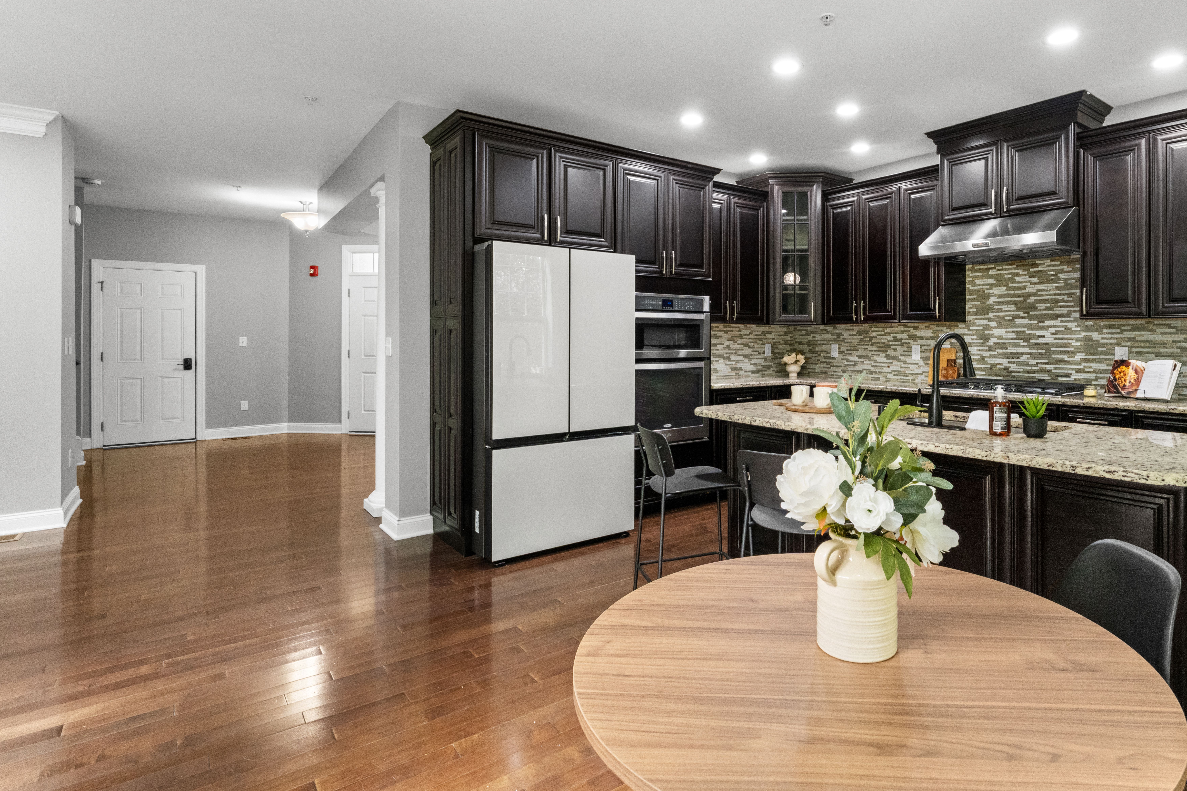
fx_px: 626
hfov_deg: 85.7
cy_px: 328
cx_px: 721
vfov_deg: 64.1
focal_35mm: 19
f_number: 11
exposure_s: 1/6
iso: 3200
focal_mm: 14
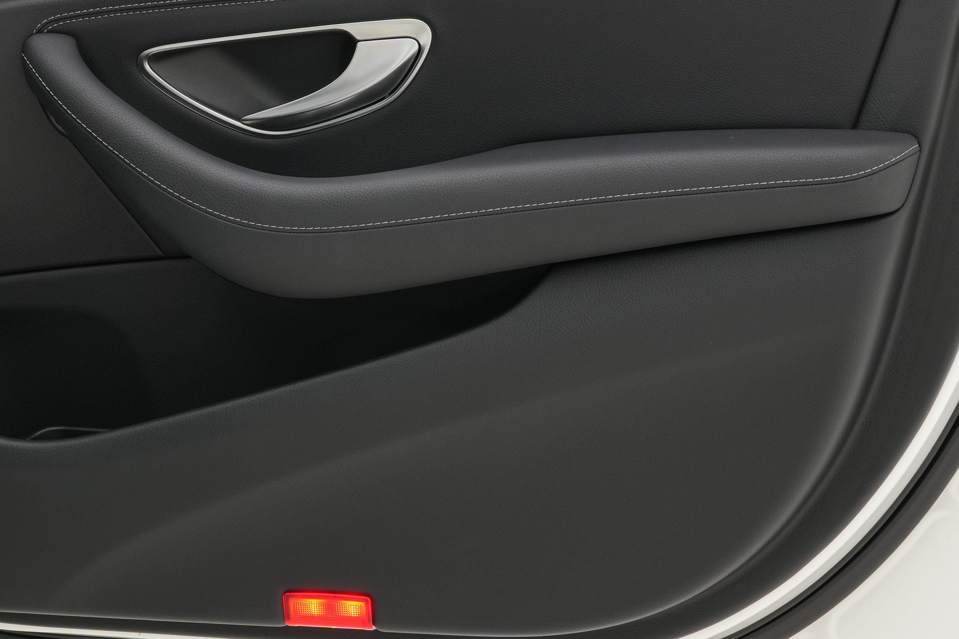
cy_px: 157
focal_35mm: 86
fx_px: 2298
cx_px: 408
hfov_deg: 23.6
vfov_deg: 15.8
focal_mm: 32.1
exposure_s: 1/30
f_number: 10
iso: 400
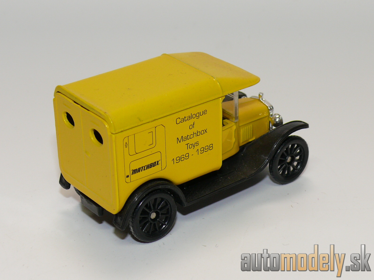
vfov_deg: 15.6
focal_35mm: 95
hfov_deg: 20.7
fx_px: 1026
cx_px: 187
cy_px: 140
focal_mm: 12.9
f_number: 4
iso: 100
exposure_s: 1/30
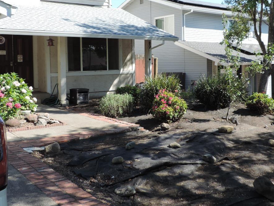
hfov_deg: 45.7
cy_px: 78
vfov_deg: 35.0
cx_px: 143
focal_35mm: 41
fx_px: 325
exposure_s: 1/400
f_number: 3
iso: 80
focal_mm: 4.3
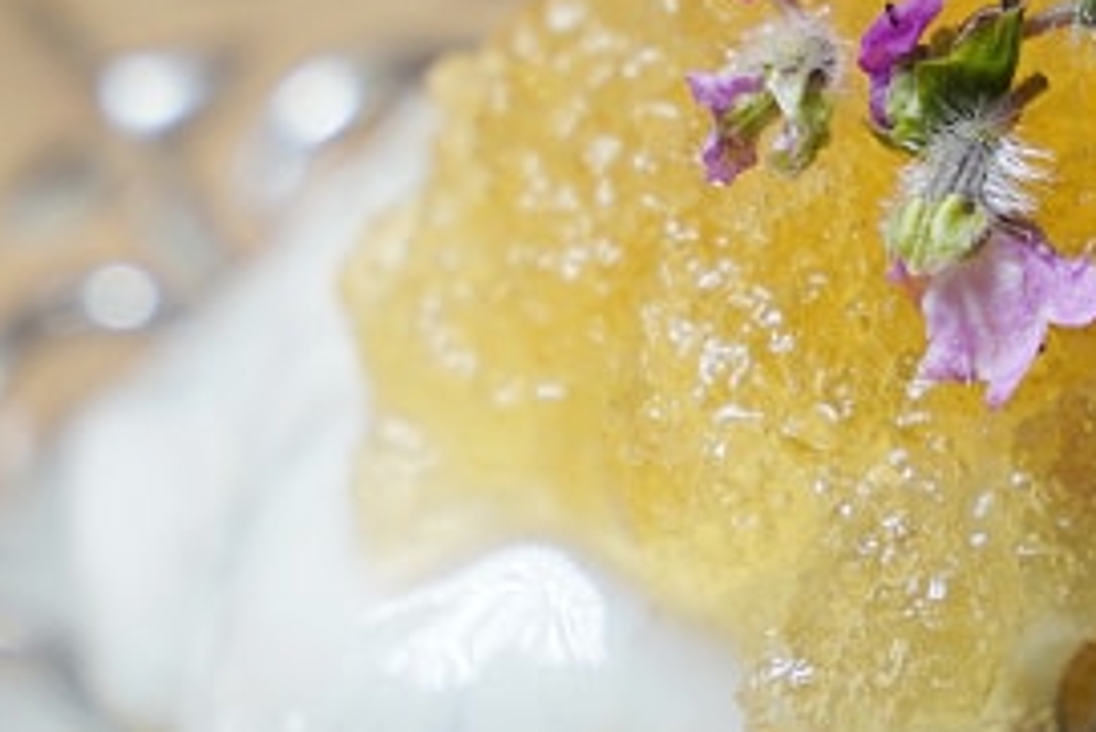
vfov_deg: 4.1
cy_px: 336
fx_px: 10113
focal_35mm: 332
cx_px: 958
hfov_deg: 6.2
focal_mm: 75
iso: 100
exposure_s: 1/125
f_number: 4.5
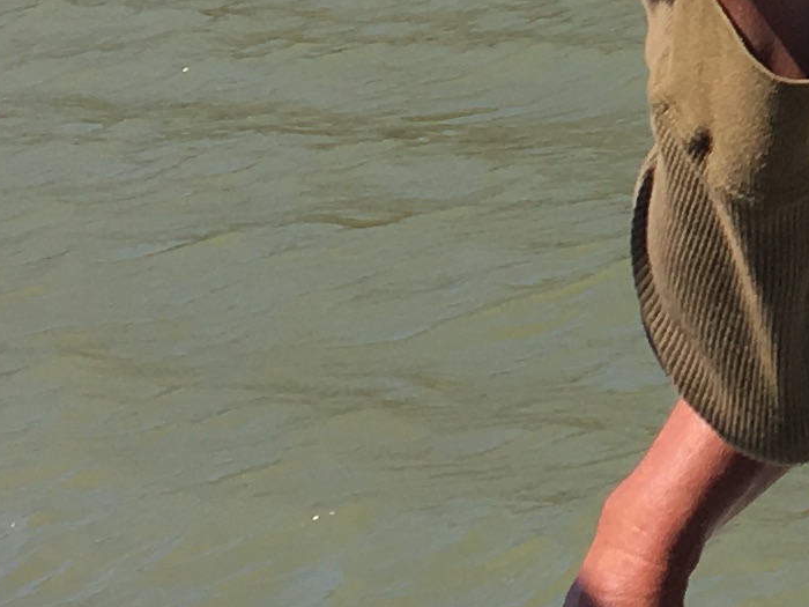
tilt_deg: -3.4
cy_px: -224
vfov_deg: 8.7
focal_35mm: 167
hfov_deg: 11.1
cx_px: 1448
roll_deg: +3.3
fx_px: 3903
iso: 25
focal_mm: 4.15
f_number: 2.2
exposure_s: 1/1261
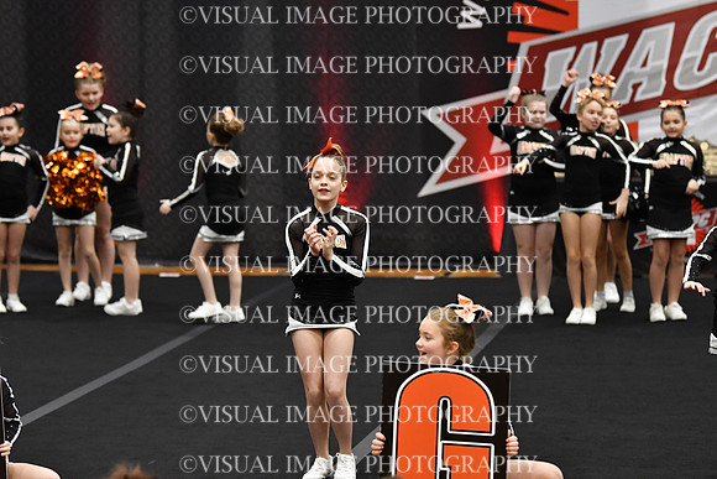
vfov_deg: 8.3
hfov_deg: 12.4
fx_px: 3287
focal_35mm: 165
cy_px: 240
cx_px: 358
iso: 4000
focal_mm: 110
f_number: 2.8
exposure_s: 1/800
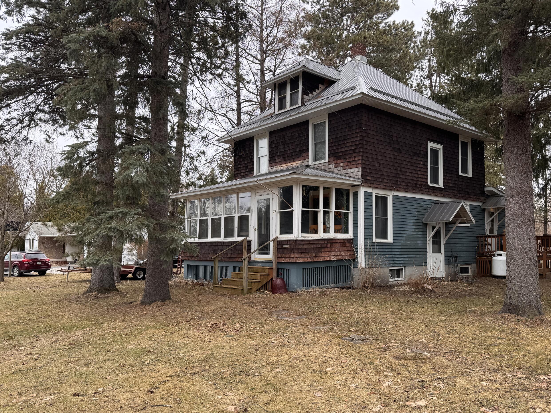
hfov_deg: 61.2
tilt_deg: +3.4
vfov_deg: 48.2
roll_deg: -0.1
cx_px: 326
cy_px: 217
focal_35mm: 29
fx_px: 462
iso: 80
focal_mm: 6.76
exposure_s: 1/593
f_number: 1.78
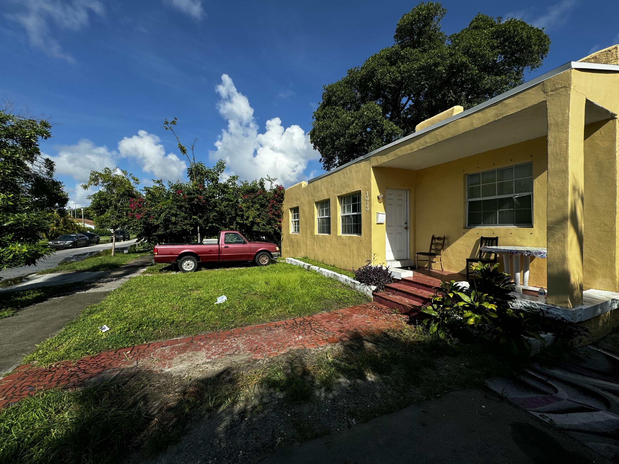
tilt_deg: -0.2
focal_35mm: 14
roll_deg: +0.6
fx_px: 250
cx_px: 310
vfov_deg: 85.7
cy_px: 232
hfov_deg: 102.1
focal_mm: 2.22
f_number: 2.2
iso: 50
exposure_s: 1/2342
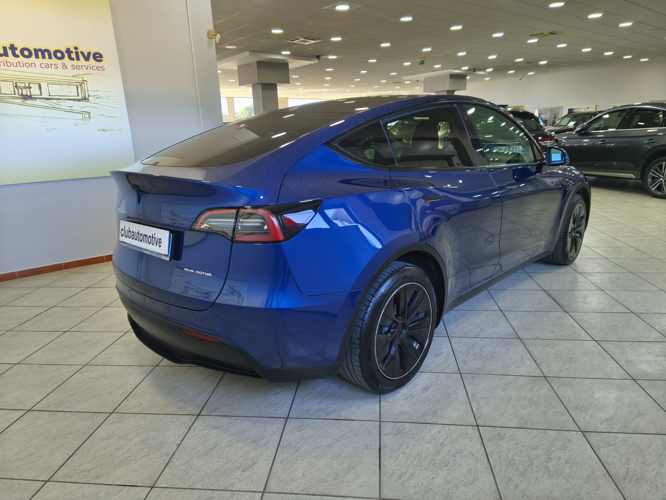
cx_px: 333
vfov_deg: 58.9
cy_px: 250
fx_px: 443
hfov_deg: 73.9
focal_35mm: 23
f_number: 1.7
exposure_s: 1/50
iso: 500
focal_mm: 5.35
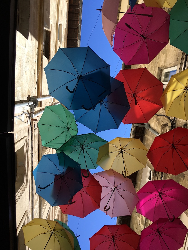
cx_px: 94
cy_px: 125
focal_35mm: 29
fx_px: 210
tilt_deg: +80.2
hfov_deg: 48.2
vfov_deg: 61.7
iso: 25
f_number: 2.2
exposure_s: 1/801
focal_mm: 4.15
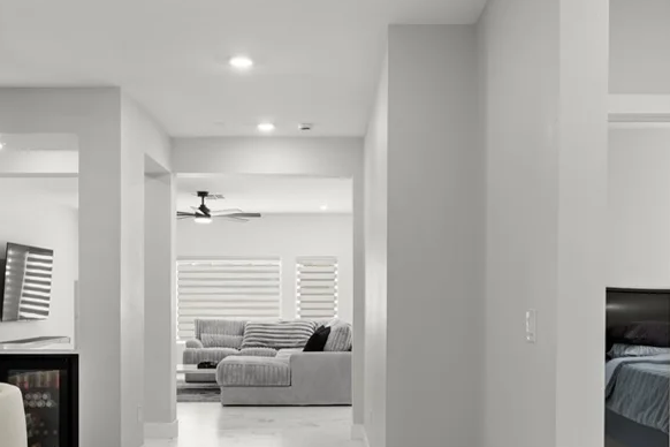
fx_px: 819
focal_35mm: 44
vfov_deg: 30.2
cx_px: 329
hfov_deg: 44.5
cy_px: 305
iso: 400
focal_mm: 25
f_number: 8
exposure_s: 1/8
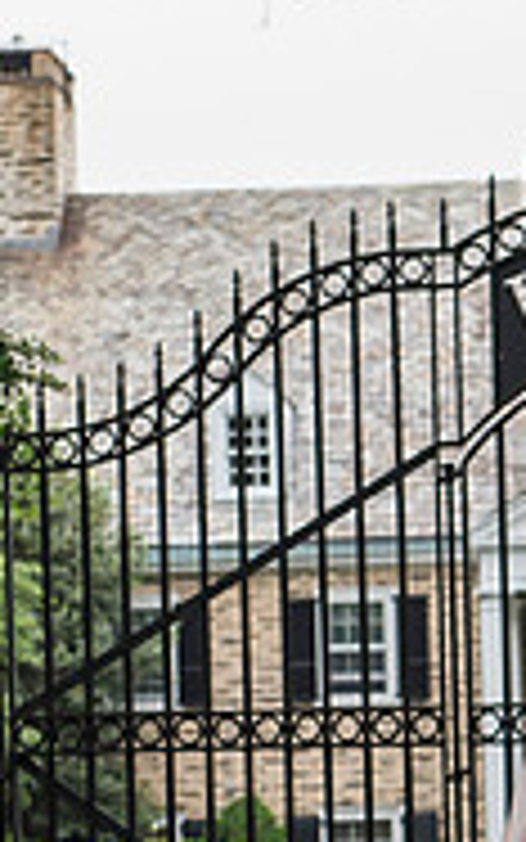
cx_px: 708
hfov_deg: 6.9
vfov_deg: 11.1
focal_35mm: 188
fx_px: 4309
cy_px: 706
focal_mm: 58
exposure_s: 1/640
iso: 800
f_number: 4
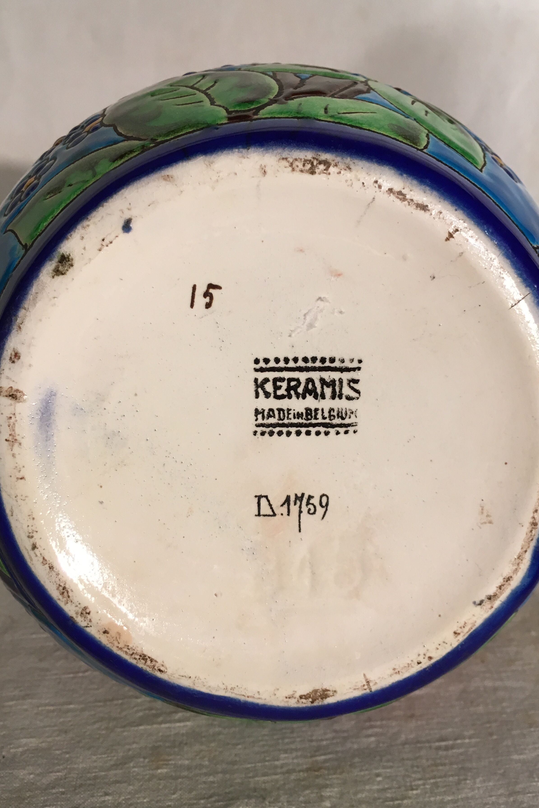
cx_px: 276
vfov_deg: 55.8
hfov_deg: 38.9
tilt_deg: -21.8
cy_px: 396
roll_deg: +1.2
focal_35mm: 34
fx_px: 763
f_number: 2.2
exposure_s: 1/33
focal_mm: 4.15
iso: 100
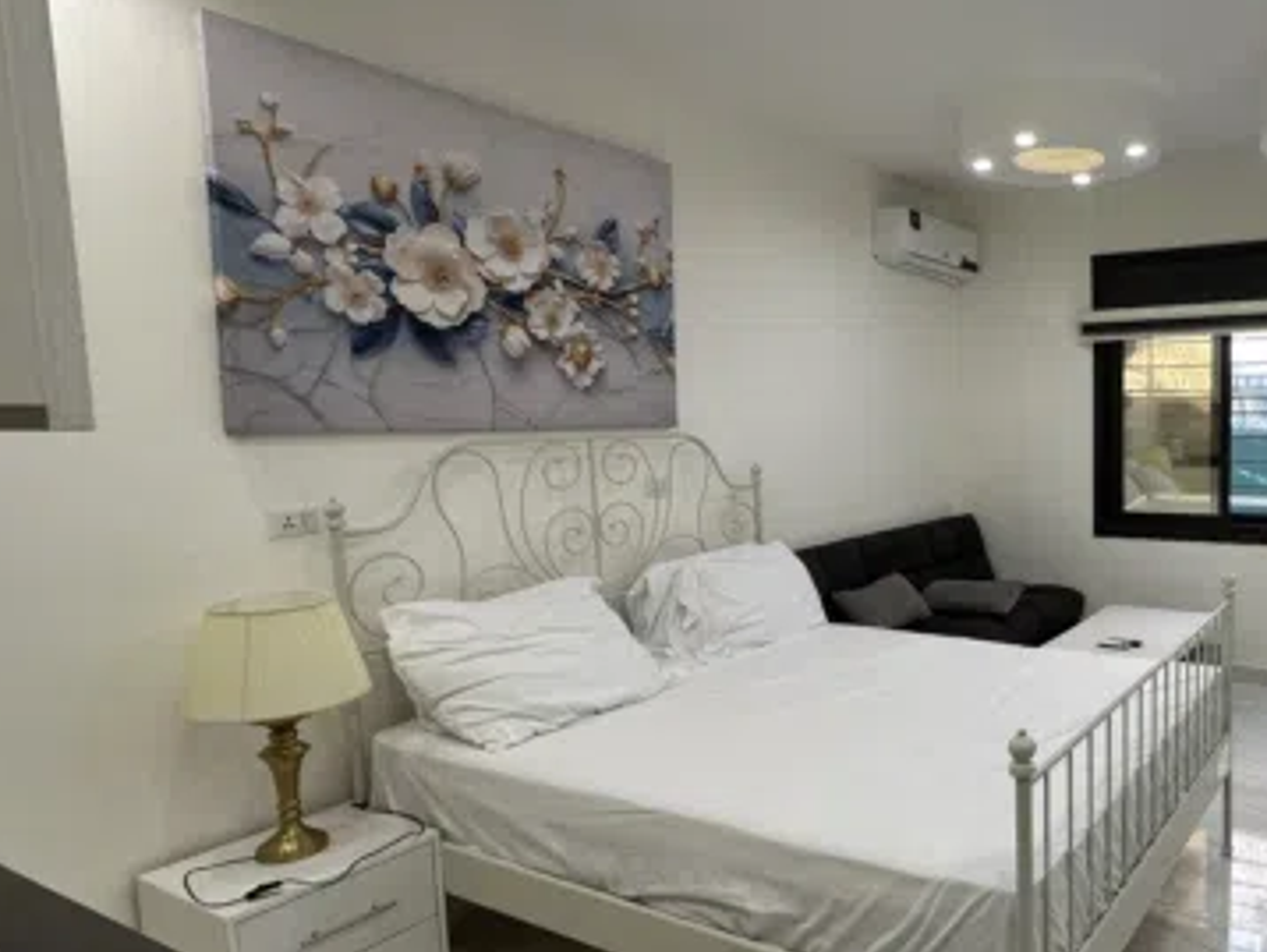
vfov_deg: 54.9
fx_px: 916
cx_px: 1019
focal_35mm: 25
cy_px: 503
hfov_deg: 63.2
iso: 80
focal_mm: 2.22
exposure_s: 1/100
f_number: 2.2
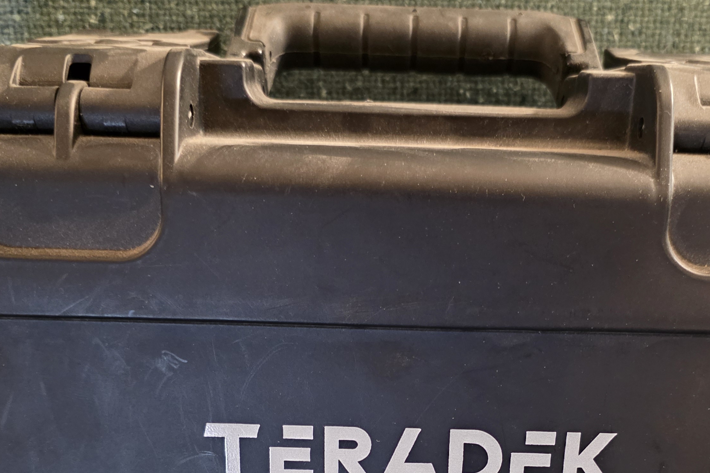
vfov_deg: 29.5
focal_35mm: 43
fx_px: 848
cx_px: 400
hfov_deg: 45.3
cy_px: 452
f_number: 1.7
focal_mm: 6.3
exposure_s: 1/40
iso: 1600
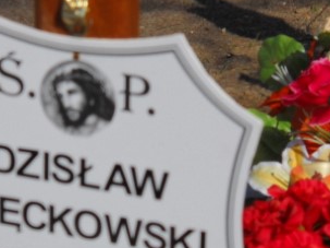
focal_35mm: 222
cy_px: 236
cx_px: 131
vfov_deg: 6.7
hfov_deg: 8.9
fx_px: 2116
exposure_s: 1/337
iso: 64
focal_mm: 17.48
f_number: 9.4
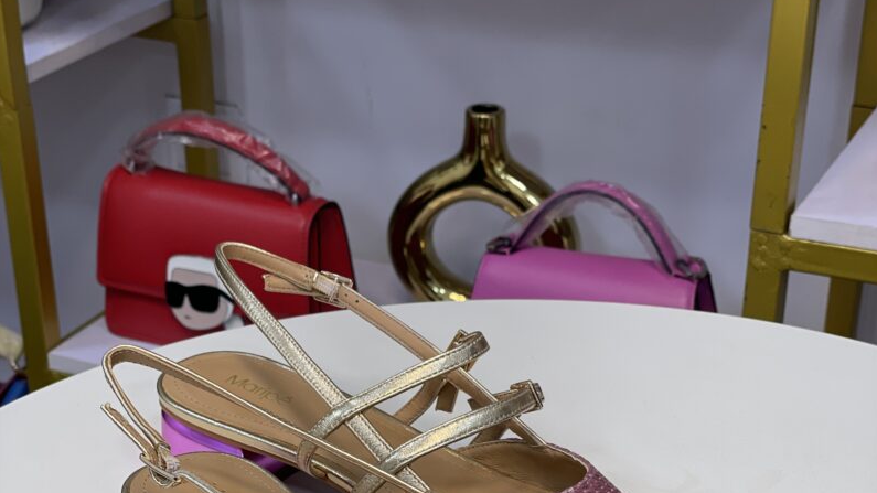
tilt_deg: -29.4
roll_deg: +0.3
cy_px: 503
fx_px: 1767
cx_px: 439
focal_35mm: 76
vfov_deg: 15.6
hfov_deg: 27.9
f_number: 2
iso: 32
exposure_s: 1/100
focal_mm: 6
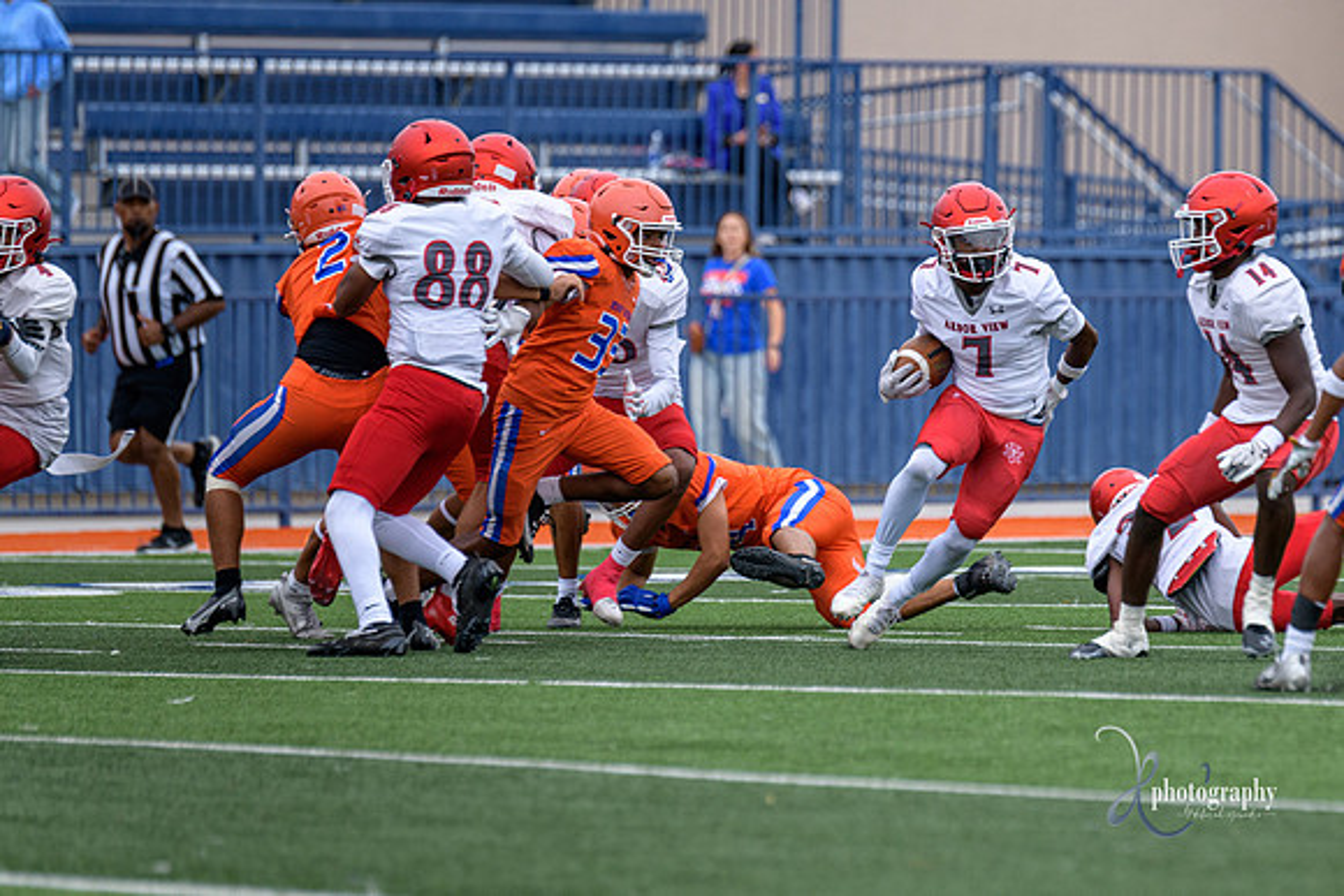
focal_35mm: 412
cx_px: 922
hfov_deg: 5.0
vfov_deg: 3.3
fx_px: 15366
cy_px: 436
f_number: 3.5
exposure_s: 1/1000
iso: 360
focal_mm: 300
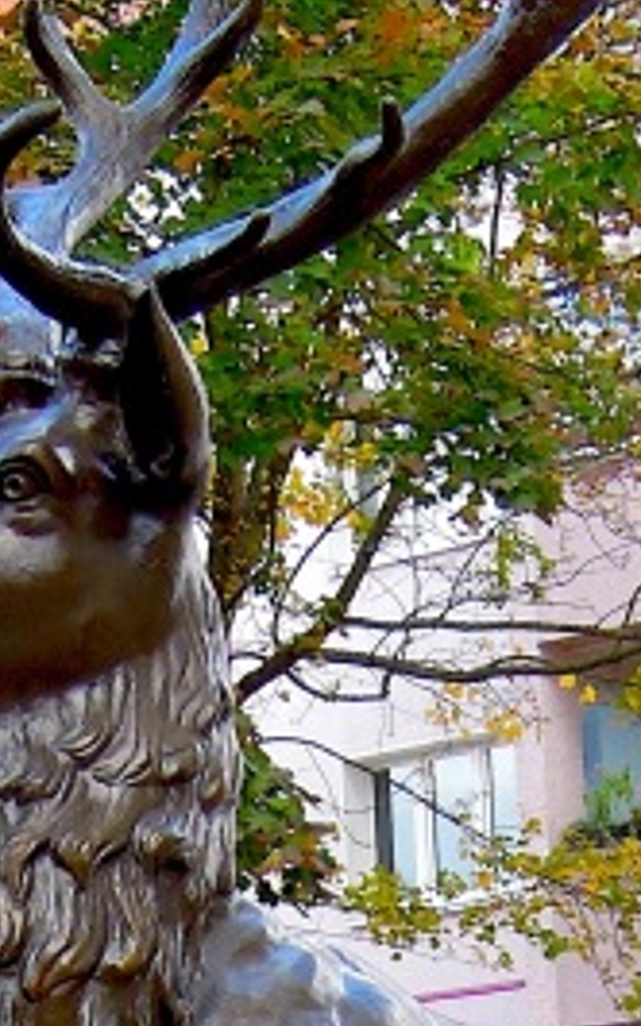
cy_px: 1477
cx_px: 348
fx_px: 4561
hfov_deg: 8.0
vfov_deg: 12.3
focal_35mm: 163
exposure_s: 1/200
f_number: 3.3
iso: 160
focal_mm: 7.2
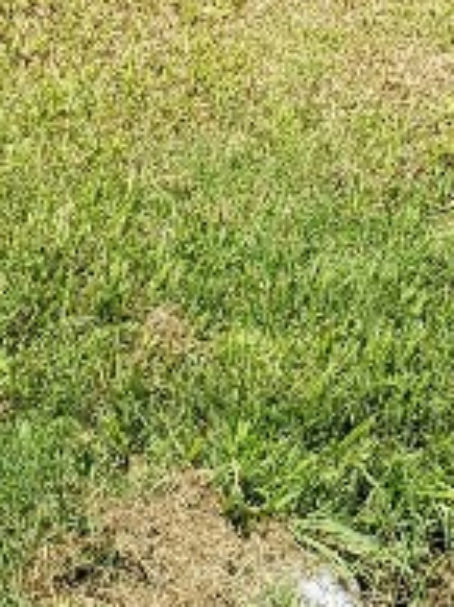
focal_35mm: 103
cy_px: -435
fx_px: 1805
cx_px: 344
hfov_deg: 14.3
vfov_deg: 16.5
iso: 50
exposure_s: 1/873
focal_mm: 4.3
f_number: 2.4
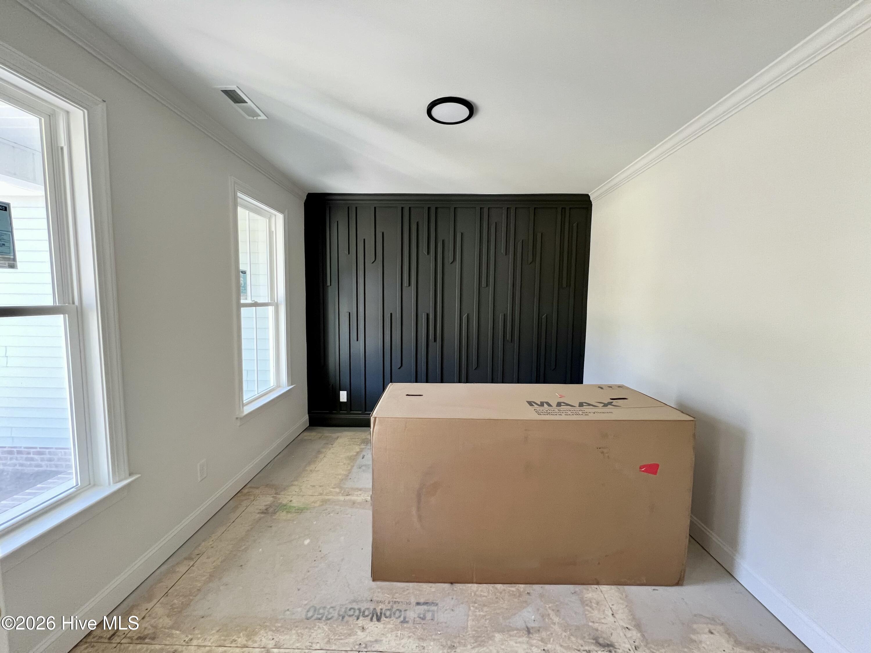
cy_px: 326
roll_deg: -0.5
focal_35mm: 13
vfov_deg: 89.9
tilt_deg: -4.7
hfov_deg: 106.2
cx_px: 436
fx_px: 327
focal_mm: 1.57
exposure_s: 1/60
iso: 250
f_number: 1.8
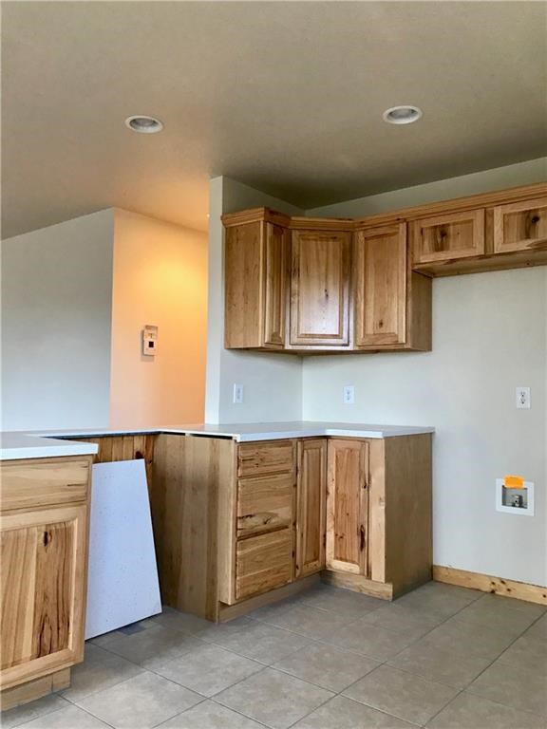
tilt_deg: +4.4
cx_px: 274
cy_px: 364
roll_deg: +0.1
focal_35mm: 28
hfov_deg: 49.7
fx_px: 590
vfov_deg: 63.4
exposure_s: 1/17
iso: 40
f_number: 1.8
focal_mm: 3.99
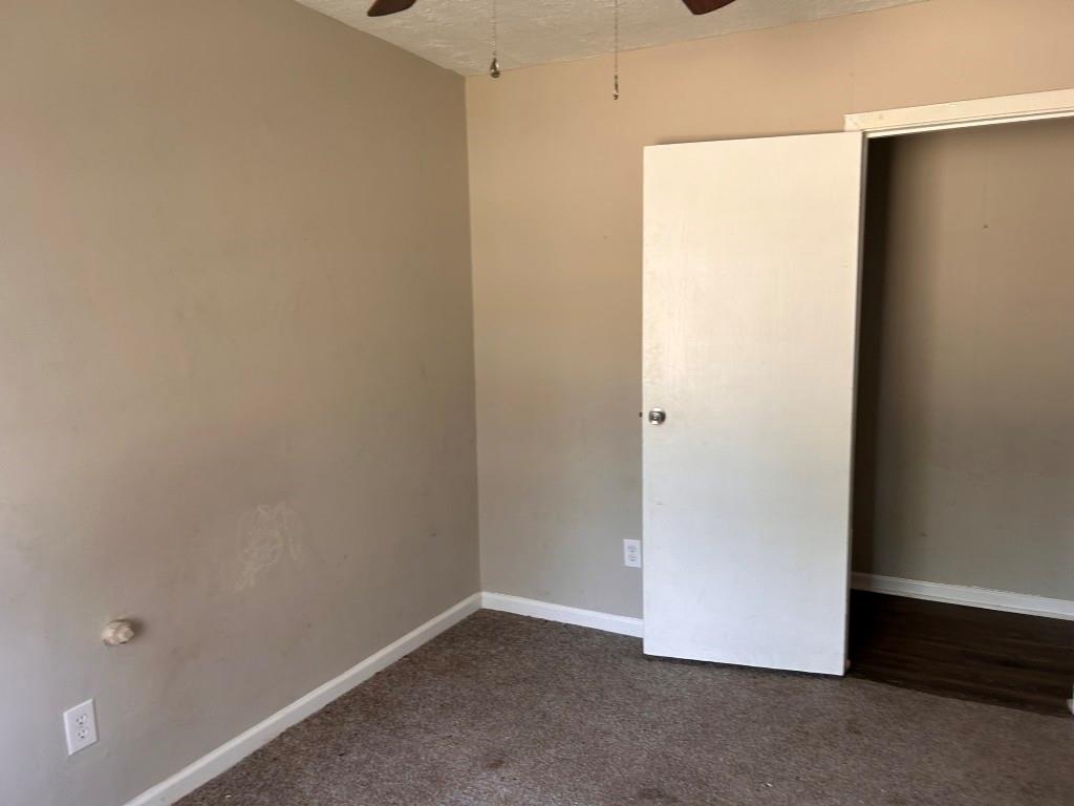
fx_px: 807
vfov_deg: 53.1
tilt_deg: -3.7
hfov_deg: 67.3
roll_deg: -0.6
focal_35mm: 26
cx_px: 537
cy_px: 403
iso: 80
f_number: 1.5
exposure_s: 1/121
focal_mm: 5.7
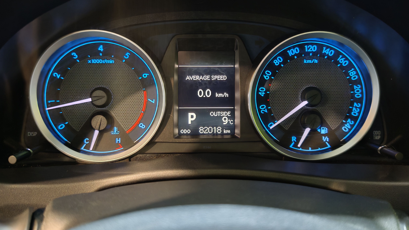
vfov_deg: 38.8
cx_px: 206
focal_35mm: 30
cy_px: 94
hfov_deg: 64.3
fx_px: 325
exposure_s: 1/50
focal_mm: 6.83
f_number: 1.4
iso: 320
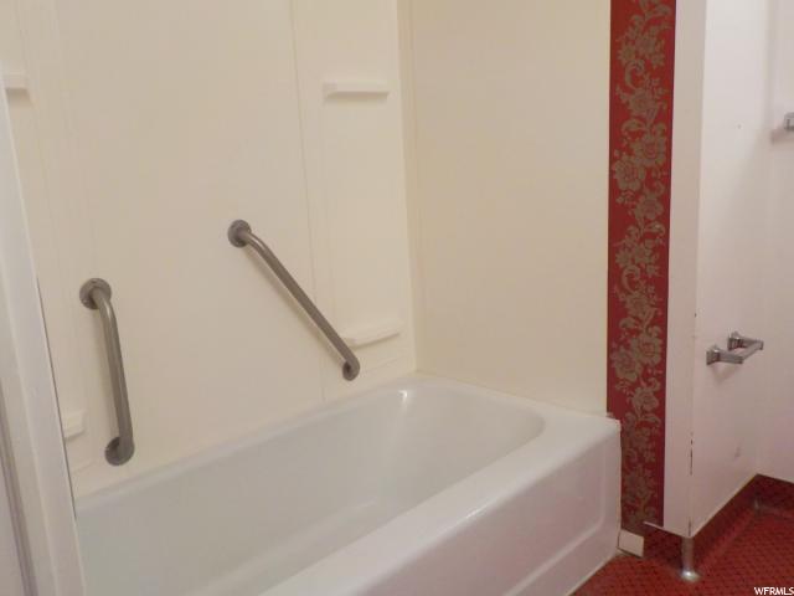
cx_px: 397
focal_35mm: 30
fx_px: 688
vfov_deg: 46.8
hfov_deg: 60.0
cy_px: 298
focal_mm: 4.1
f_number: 3.3
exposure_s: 1/30
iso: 360
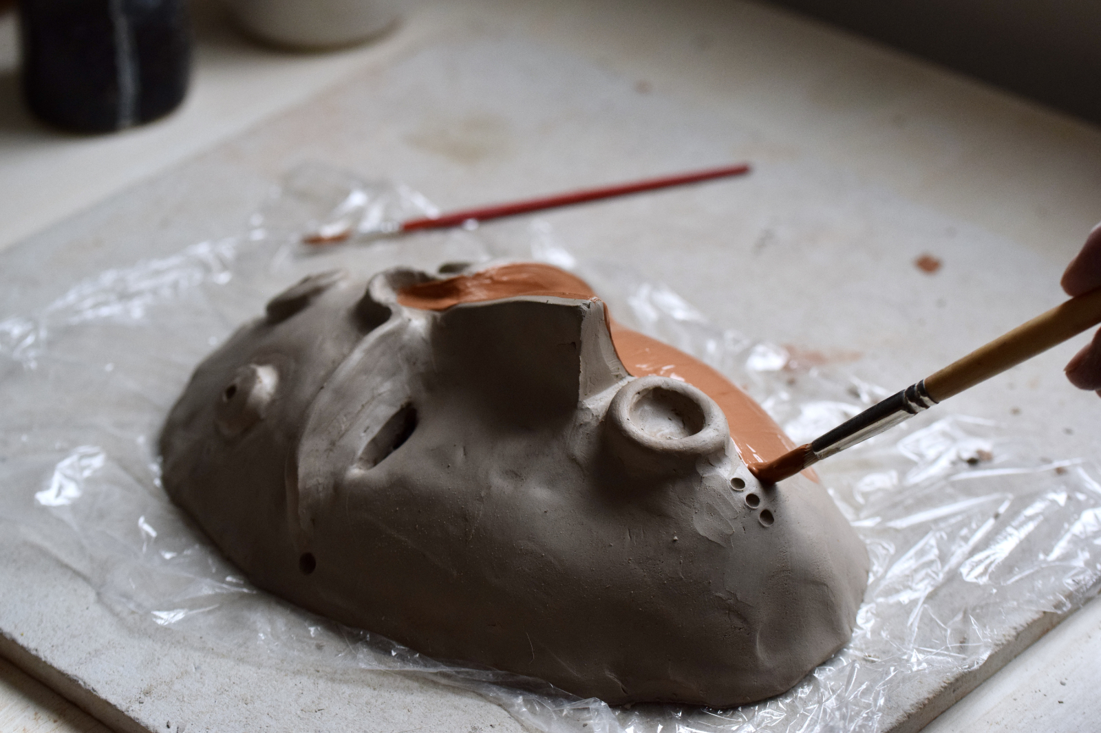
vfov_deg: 15.2
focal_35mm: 90
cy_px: 366
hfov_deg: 22.6
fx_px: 2752
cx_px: 550
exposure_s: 1/50
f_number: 4.5
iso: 1000
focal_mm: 60
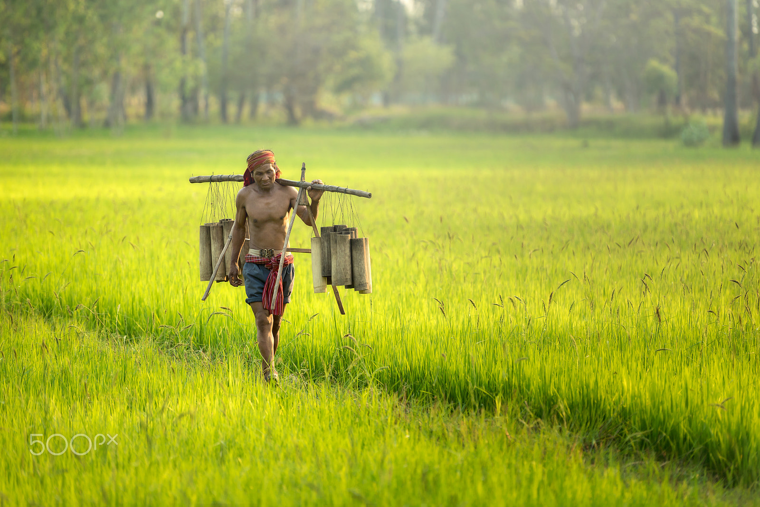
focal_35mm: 200
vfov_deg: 6.9
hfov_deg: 10.3
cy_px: 254
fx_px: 4224
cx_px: 380
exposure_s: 1/800
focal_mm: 200
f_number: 2.8
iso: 160
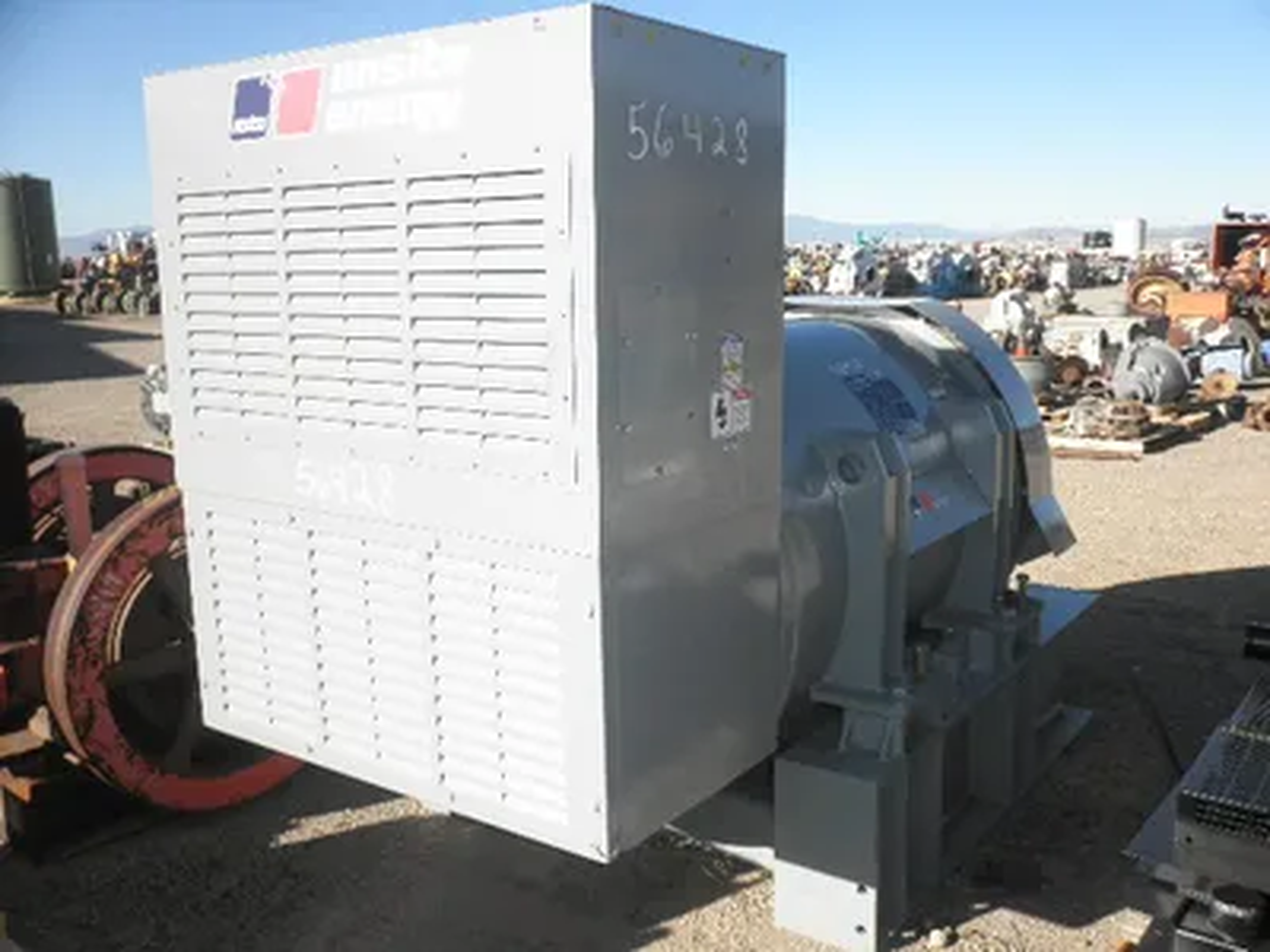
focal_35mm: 35
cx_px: 635
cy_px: 476
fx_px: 1284
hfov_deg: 52.6
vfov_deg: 40.7
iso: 64
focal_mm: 6.1
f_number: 3.2
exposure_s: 1/500
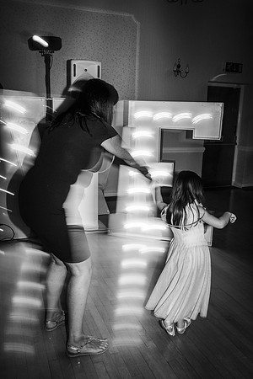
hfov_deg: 43.6
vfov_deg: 61.9
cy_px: 190
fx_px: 316
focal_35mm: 30
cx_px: 126
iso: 640
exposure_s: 1/15
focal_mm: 20
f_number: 7.1
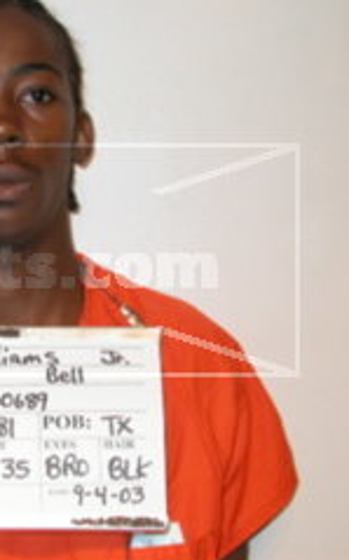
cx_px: -50
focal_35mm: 101
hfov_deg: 12.7
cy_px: 261
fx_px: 1540
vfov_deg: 20.6
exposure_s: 1/60.3
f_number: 3.2
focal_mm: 13.8
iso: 100
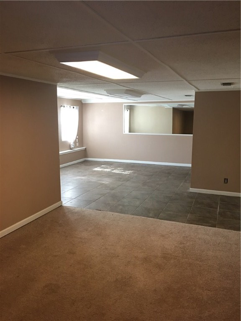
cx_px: 120
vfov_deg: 61.7
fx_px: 269
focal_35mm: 29
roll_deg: +0.2
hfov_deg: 48.2
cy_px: 160
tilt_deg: -6.8
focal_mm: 4.15
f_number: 2.2
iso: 80
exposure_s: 1/15
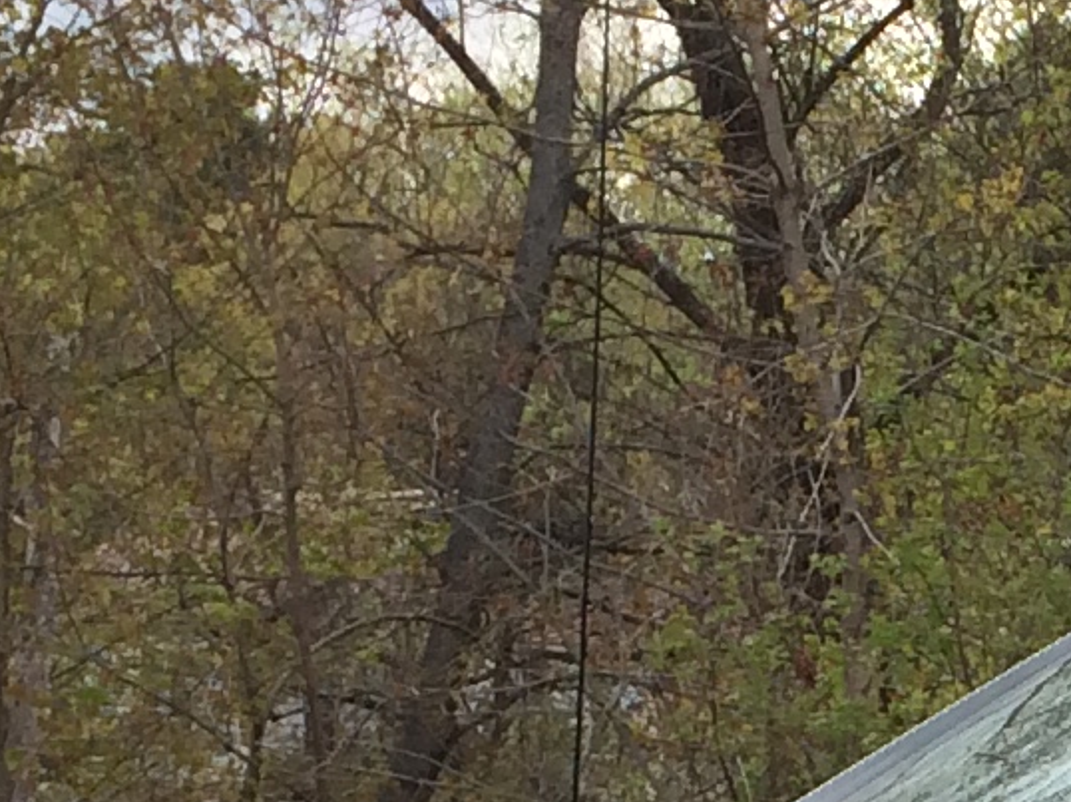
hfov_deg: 10.6
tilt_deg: -9.2
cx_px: 1931
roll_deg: -3.0
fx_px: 5443
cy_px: 1592
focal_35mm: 176
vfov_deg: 8.0
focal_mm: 4.15
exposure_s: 1/733
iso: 32
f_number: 2.2
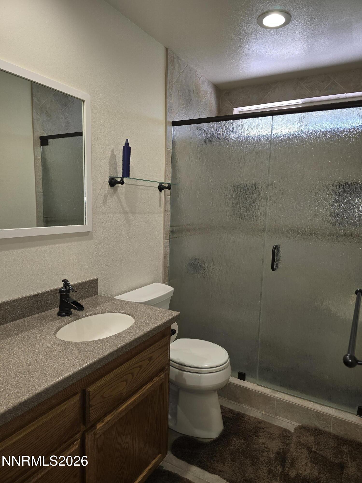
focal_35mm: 23
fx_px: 321
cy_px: 242
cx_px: 181
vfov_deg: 73.9
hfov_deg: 58.9
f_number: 1.7
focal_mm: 6.3
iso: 40
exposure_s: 1/60
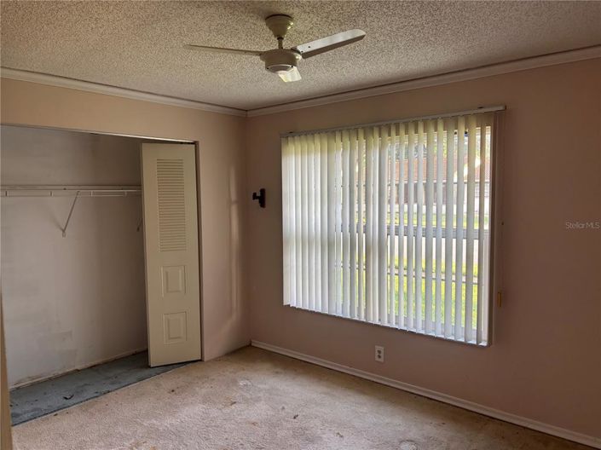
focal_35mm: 26
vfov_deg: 53.0
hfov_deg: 67.3
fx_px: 451
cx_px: 300
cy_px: 225
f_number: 1.6
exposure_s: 1/121
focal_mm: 5.96
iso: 100
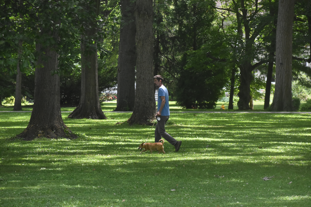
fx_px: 1749
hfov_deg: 10.2
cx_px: 156
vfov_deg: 6.8
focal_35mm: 202
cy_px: 104
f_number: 6.3
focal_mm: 135
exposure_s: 1/2500
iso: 2500
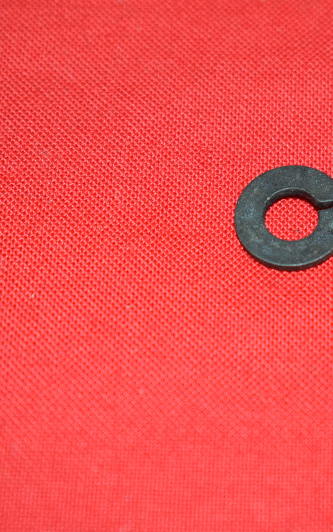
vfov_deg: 16.5
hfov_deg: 10.3
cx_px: 285
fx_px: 1841
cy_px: 267
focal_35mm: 127
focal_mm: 55
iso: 1250
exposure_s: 1/200
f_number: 5.6
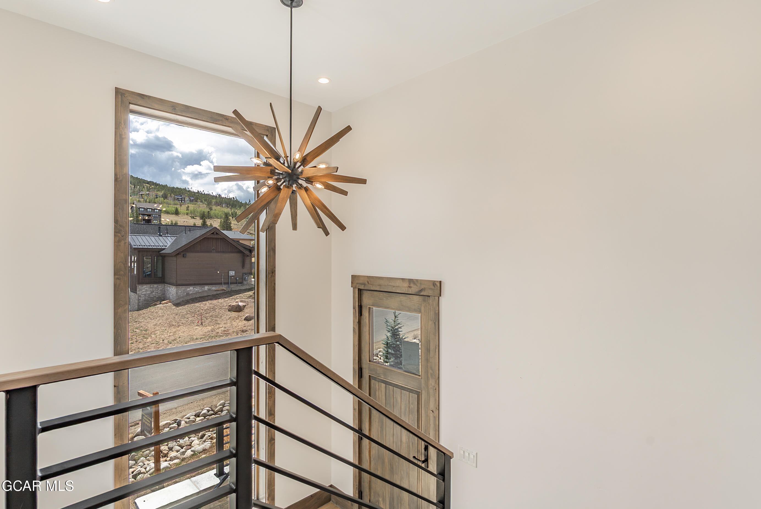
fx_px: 381
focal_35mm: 18
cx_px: 380
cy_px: 254
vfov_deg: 67.5
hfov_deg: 90.0
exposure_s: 1/15
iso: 100
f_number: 10
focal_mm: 12
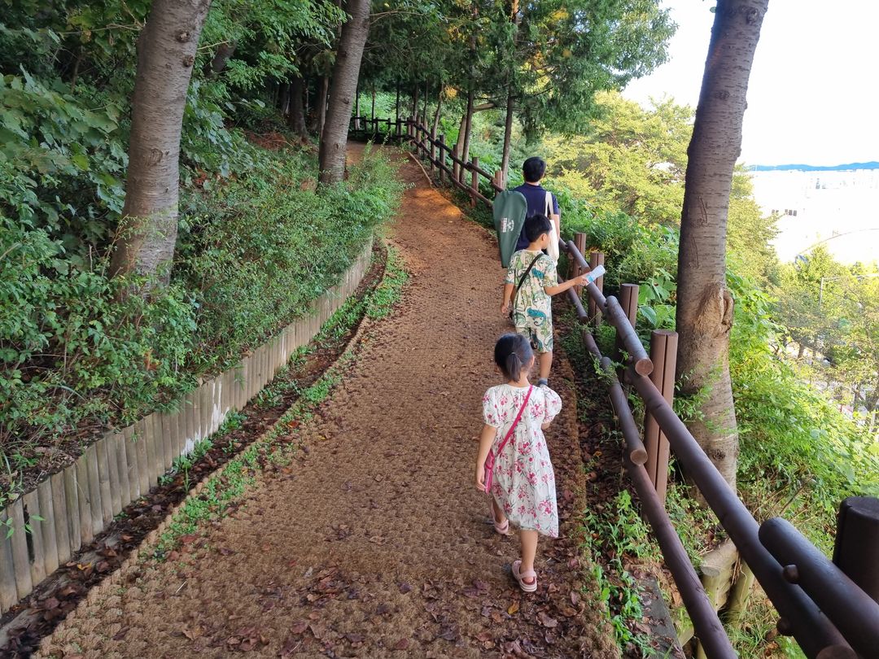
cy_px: 330
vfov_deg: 53.1
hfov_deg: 67.3
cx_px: 440
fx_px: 660
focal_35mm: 26
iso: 50
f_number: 1.8
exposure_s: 1/120
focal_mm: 5.4
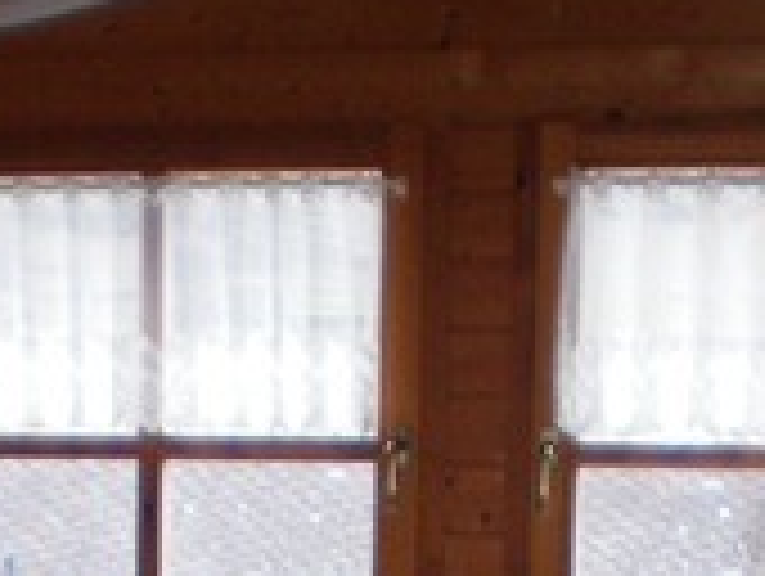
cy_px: 932
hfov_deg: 14.7
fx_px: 2966
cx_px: 279
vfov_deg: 10.6
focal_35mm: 134
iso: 64
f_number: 3.1
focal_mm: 6.3
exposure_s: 1/60
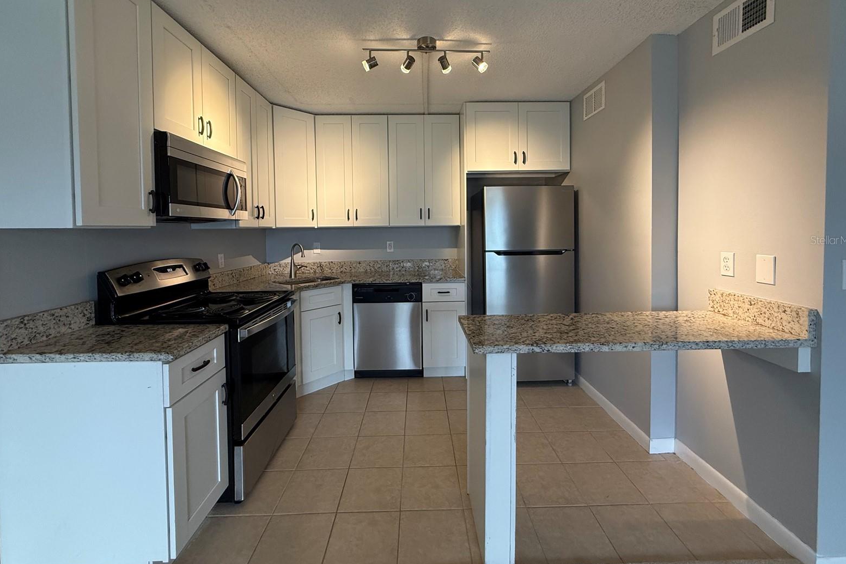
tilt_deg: -2.0
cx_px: 426
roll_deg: +0.3
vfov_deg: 76.8
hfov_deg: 100.4
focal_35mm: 15
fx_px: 352
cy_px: 240
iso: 250
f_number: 2.2
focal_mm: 2.22
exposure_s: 1/120
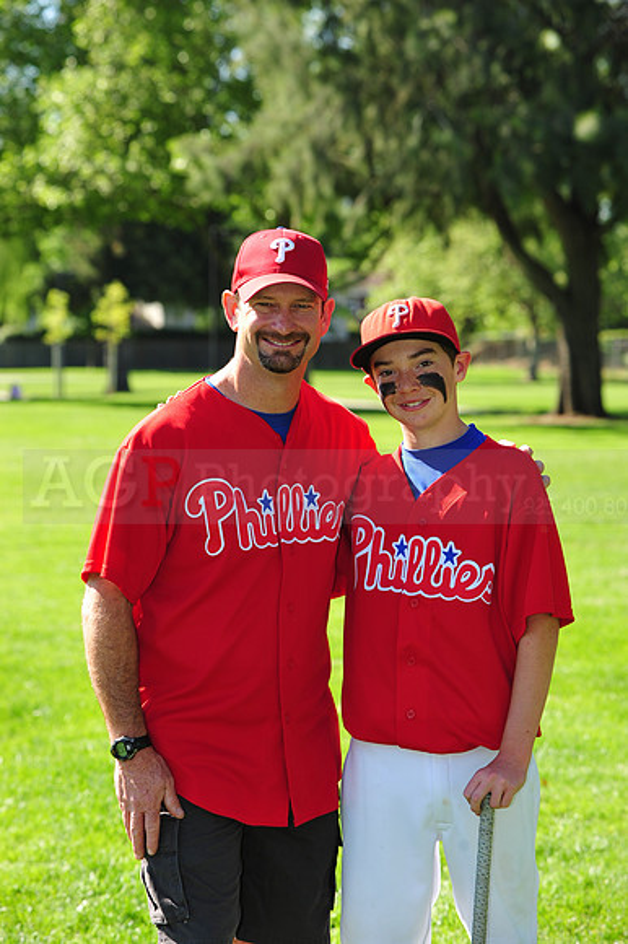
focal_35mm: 120
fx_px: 3144
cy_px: 472
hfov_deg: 11.4
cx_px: 314
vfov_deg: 17.1
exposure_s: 1/200
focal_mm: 120
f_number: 7.1
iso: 200
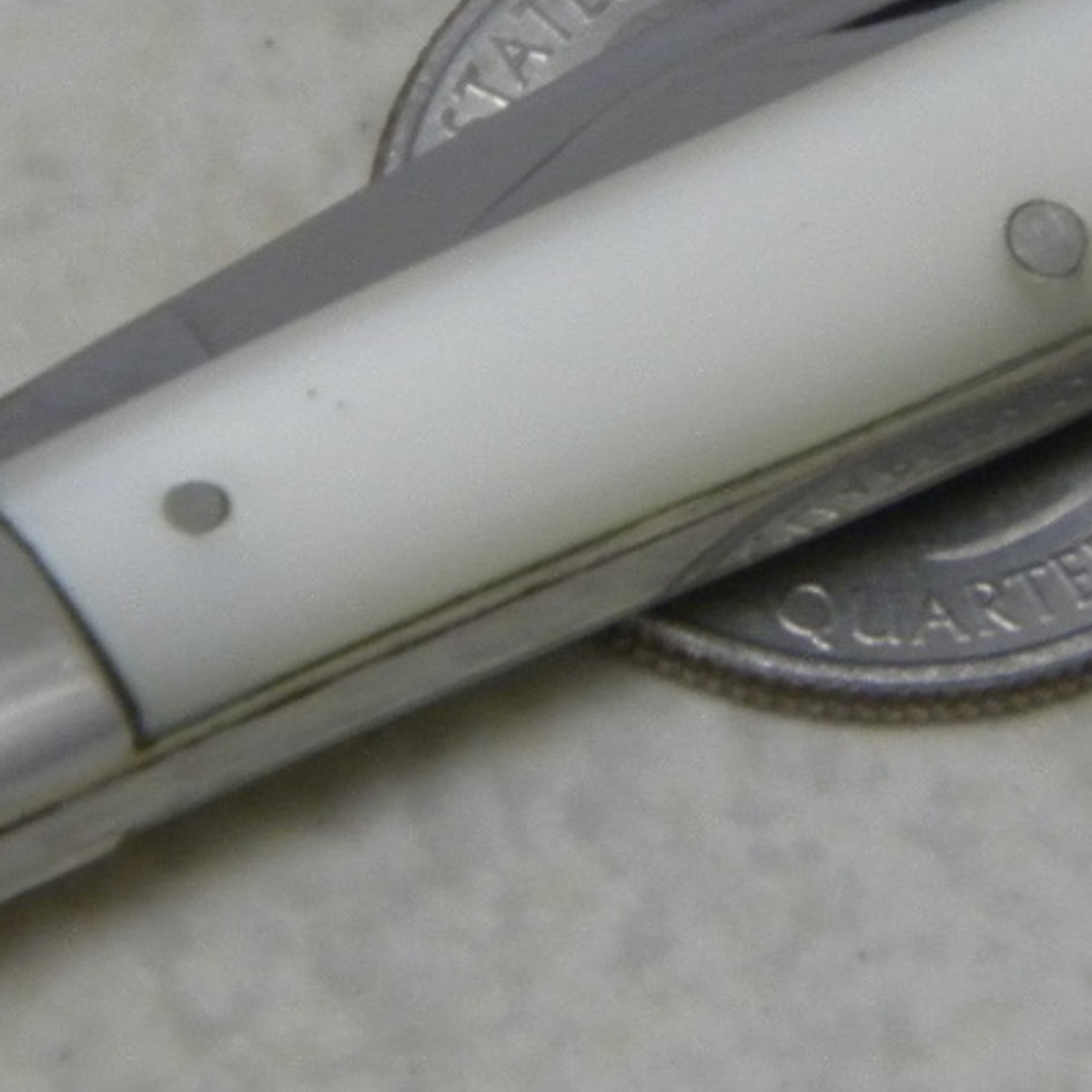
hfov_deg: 4.3
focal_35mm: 404
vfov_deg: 4.3
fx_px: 14419
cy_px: 289
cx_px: 898
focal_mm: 33.1
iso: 400
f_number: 5.2
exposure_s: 1/25.1
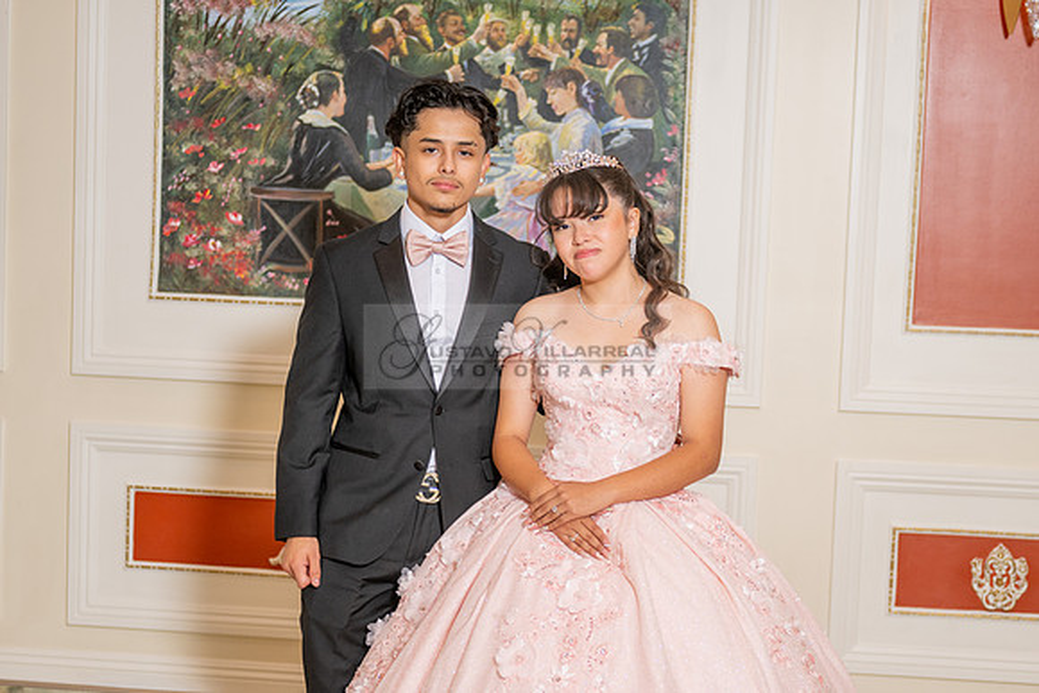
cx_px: 533
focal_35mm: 67
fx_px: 1947
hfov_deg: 29.9
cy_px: 368
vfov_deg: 20.2
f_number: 2.8
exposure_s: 1/200
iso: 320
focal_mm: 50
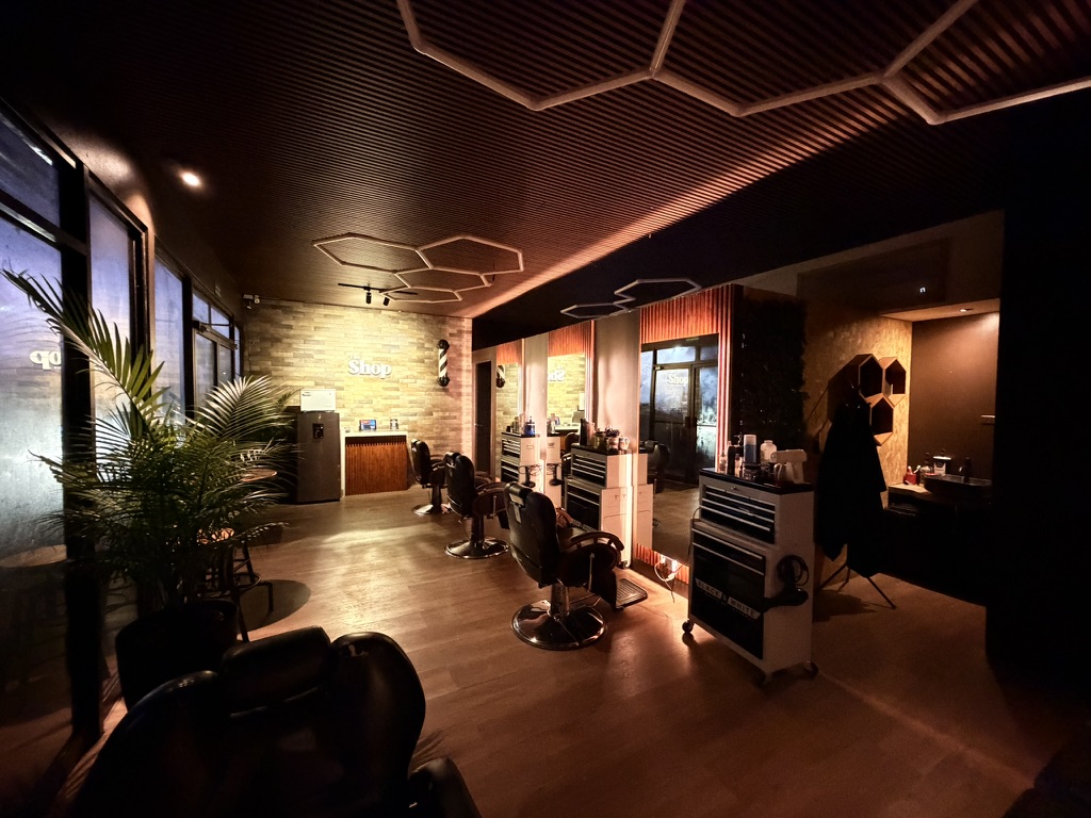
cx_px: 546
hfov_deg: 102.1
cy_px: 409
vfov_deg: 85.7
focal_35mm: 14
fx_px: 441
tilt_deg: -1.1
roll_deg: -0.1
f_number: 2.2
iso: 1600
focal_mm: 2.22
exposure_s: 1/30
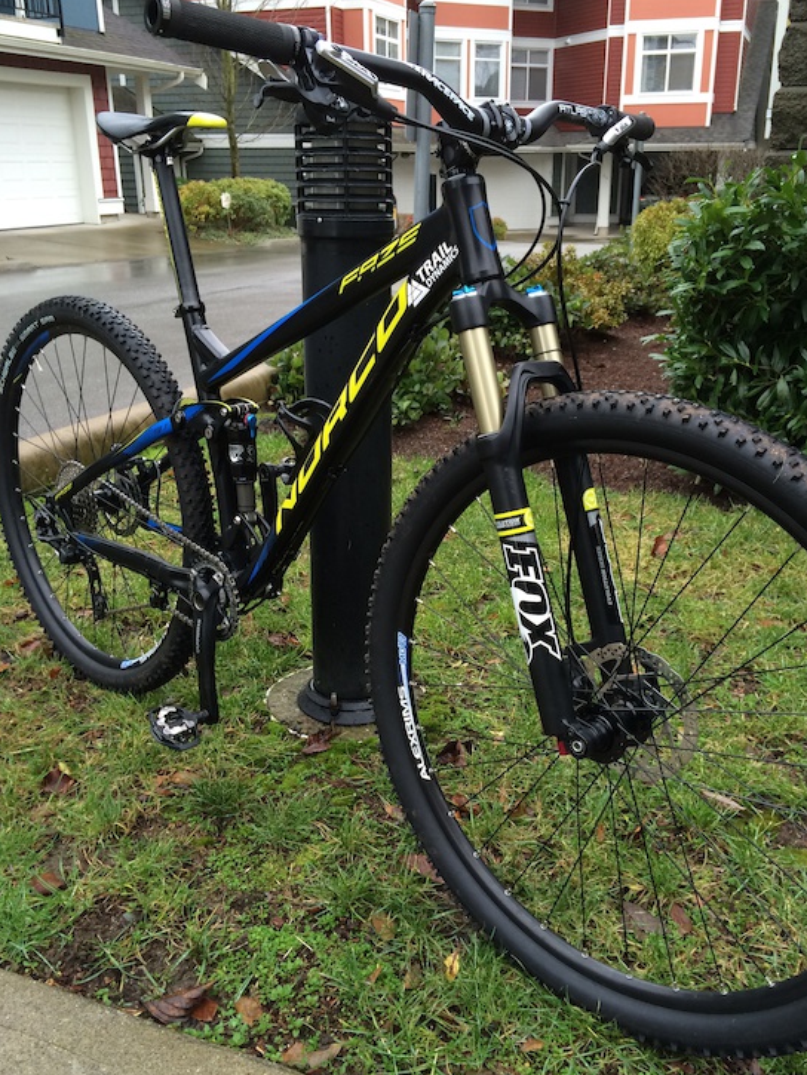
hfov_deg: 44.2
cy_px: 520
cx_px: 420
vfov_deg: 56.8
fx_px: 994
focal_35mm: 32
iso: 40
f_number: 2.2
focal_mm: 4.15
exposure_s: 1/40
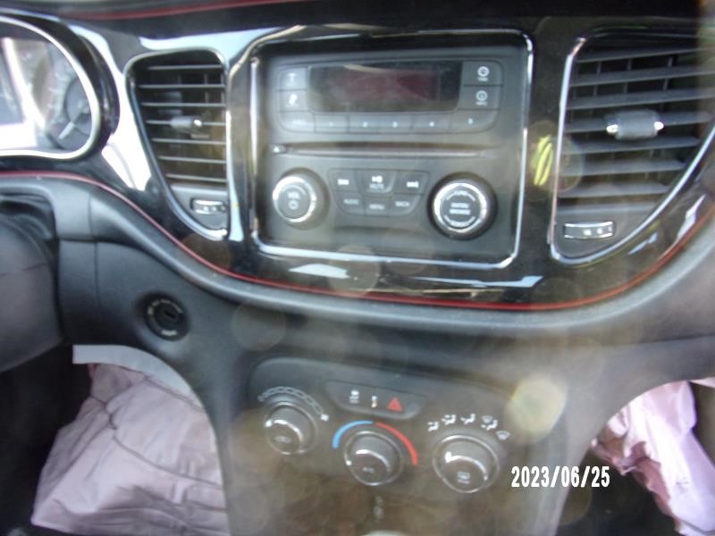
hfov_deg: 71.6
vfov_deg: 56.8
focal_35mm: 24
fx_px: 496
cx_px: 358
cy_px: 268
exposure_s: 1/34
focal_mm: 4.3
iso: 180
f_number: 3.3
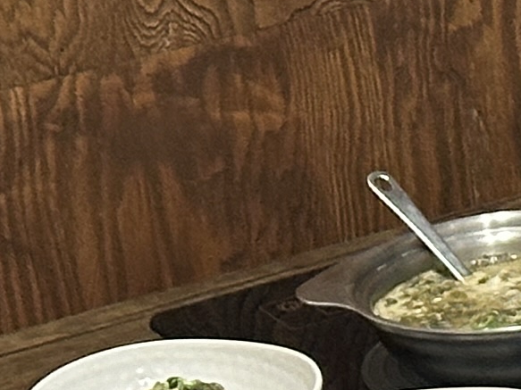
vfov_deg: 4.5
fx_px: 4996
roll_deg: +3.9
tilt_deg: -23.7
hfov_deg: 5.8
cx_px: 1122
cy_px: 501
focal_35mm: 332
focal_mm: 6.86
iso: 160
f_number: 1.78
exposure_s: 1/60
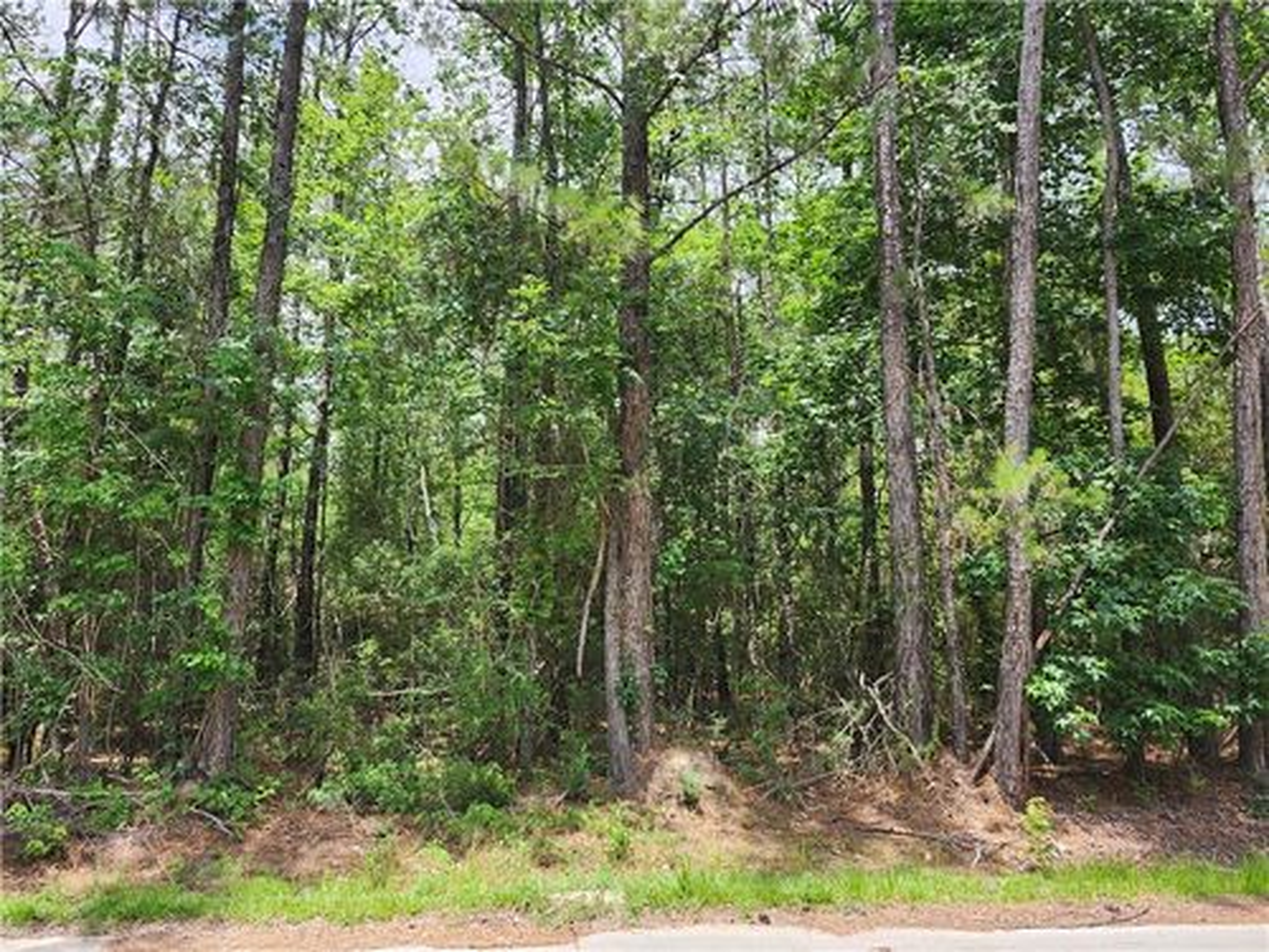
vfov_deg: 58.9
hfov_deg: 73.9
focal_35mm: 23
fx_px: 843
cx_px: 634
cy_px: 476
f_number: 1.8
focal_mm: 5.54
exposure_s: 1/455
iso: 25
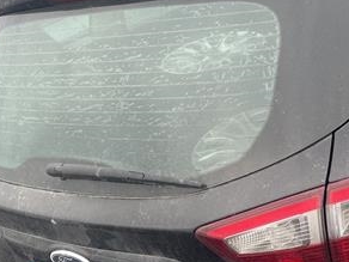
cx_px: 235
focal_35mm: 57
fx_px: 575
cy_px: 200
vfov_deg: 25.3
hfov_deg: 33.5
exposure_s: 1/121
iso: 40
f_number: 1.6
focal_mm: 4.2
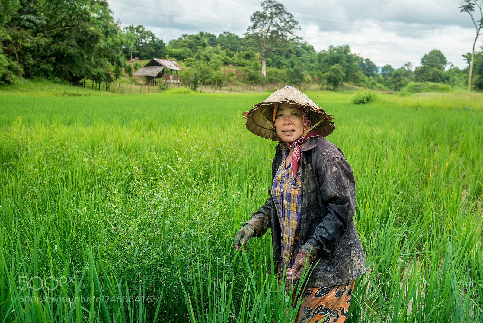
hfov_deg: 44.5
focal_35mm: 44
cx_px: 242
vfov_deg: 30.5
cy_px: 162
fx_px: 591
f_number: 6.3
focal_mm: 44
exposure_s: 1/250
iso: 125
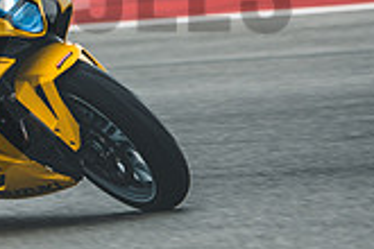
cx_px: -188
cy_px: -26
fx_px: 10939
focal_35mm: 1053
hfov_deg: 2.0
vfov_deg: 1.3
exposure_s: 1/500
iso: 160
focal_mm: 200
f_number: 2.5
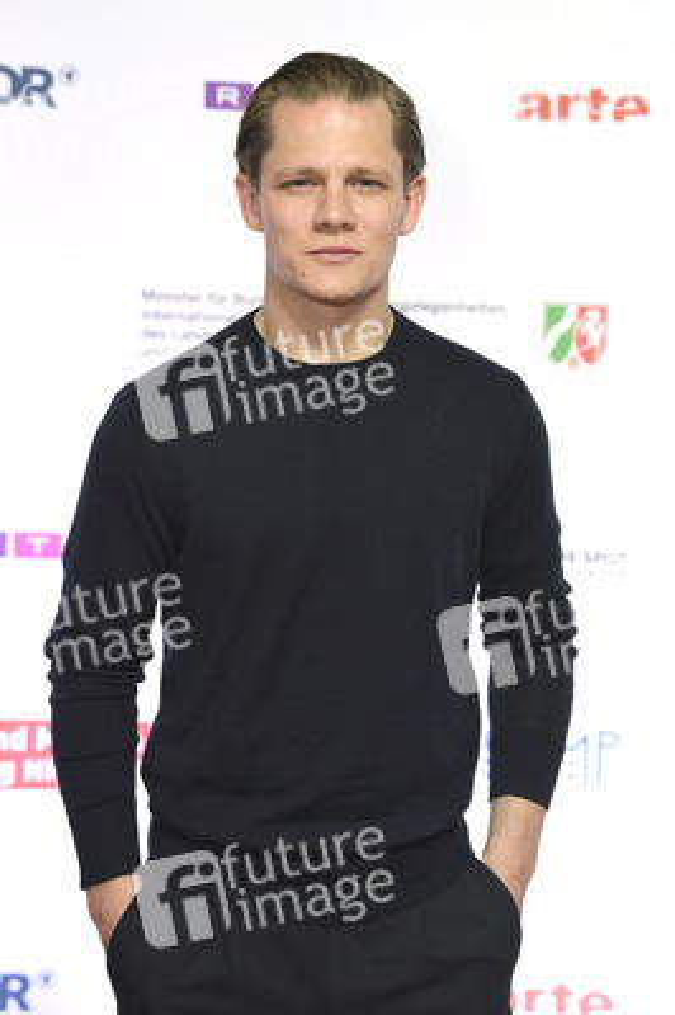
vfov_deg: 30.1
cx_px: 338
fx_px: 1887
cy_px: 508
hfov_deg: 20.3
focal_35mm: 67
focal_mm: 67
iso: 1600
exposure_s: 1/400
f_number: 4
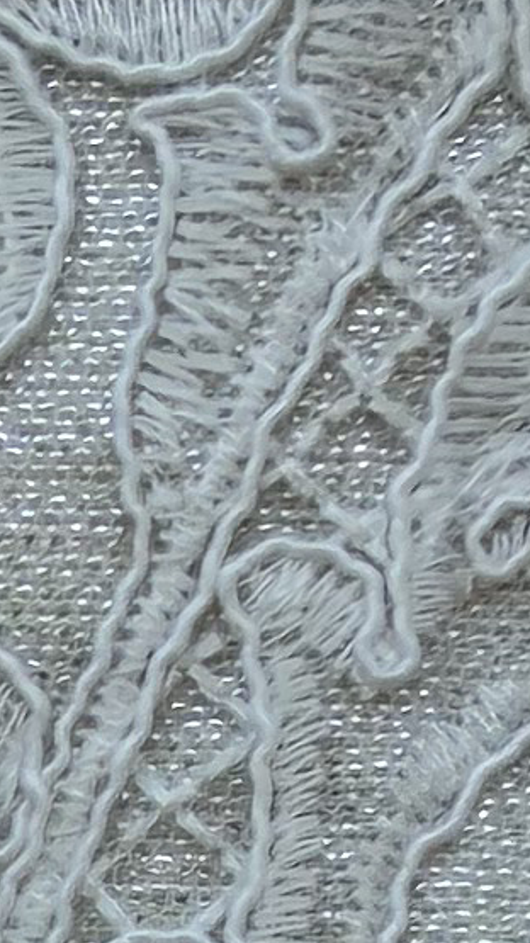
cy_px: 2019
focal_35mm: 190
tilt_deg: -84.4
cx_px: -1271
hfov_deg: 5.8
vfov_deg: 10.3
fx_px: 4749
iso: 20
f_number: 2.2
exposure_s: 1/777
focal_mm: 2.22
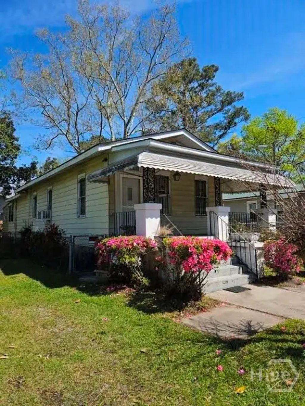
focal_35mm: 23
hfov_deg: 58.9
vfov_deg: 73.9
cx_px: 152
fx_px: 270
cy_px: 203
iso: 25
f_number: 1.8
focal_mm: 5.4
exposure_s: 1/1672
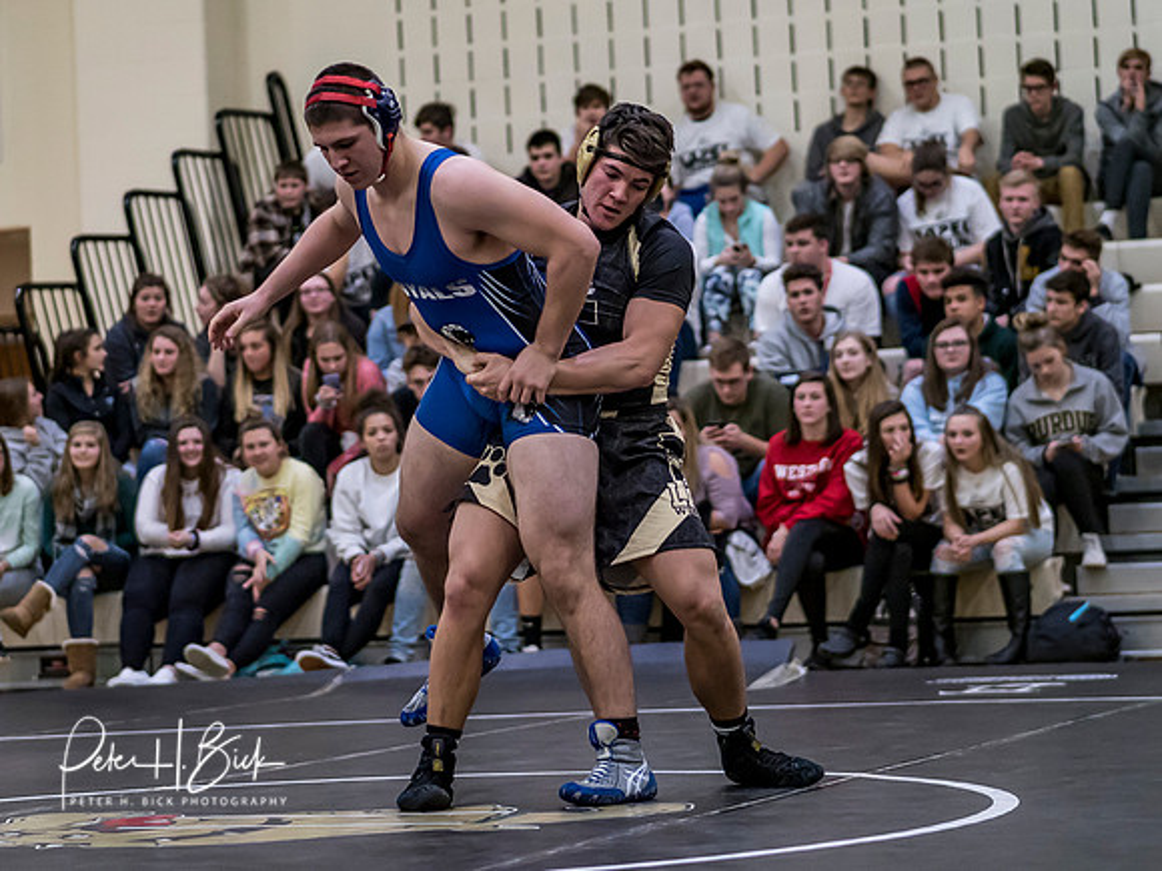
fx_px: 4178
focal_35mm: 124
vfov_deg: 11.9
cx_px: 552
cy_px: 361
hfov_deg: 15.8
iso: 1250
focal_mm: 45
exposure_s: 1/1600
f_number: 1.2
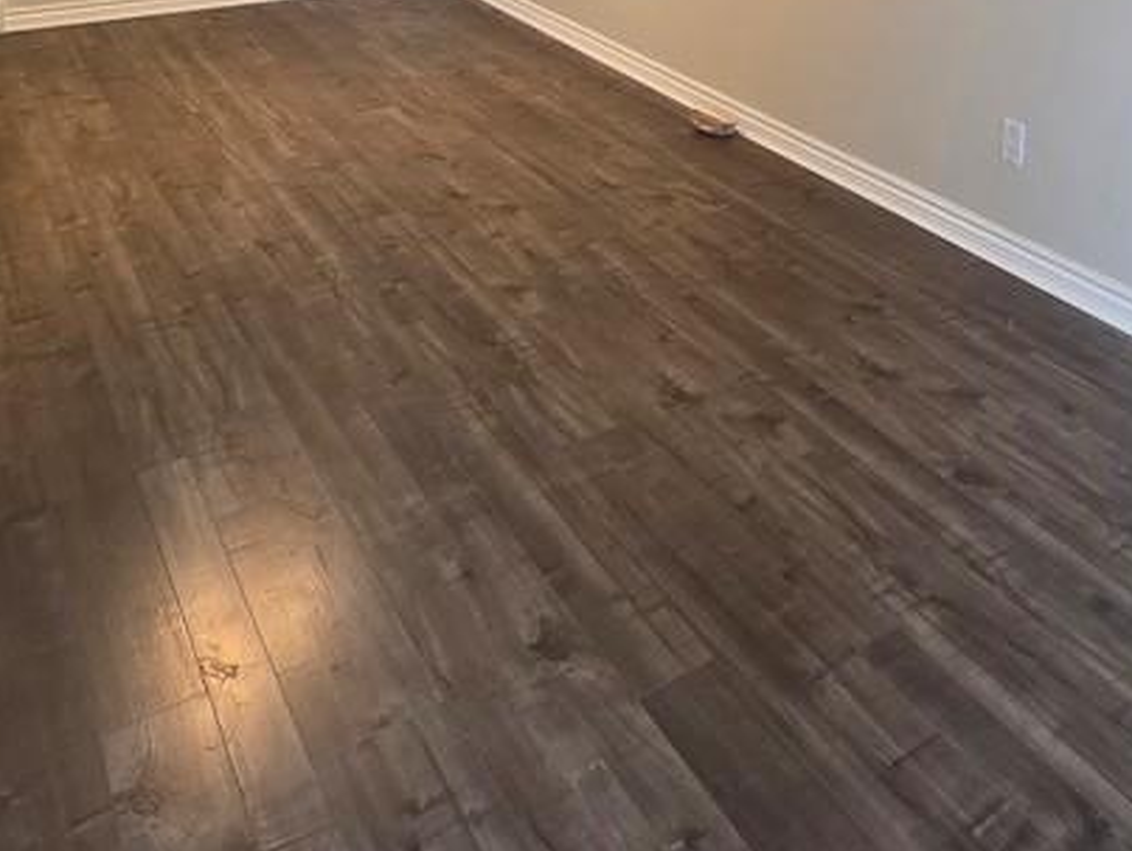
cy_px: -174
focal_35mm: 33
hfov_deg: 54.6
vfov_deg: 34.3
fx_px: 1080
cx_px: 716
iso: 160
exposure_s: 1/60
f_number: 2.2
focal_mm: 2.2
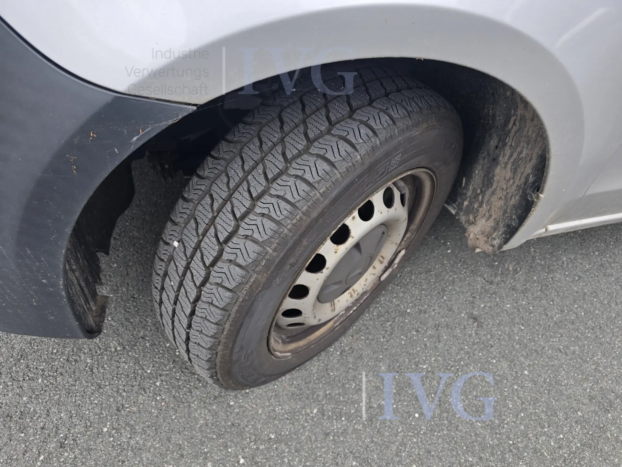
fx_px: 413
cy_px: 234
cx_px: 311
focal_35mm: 23
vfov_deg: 58.9
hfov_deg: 73.9
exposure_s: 1/180
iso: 12
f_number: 1.7
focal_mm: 6.3
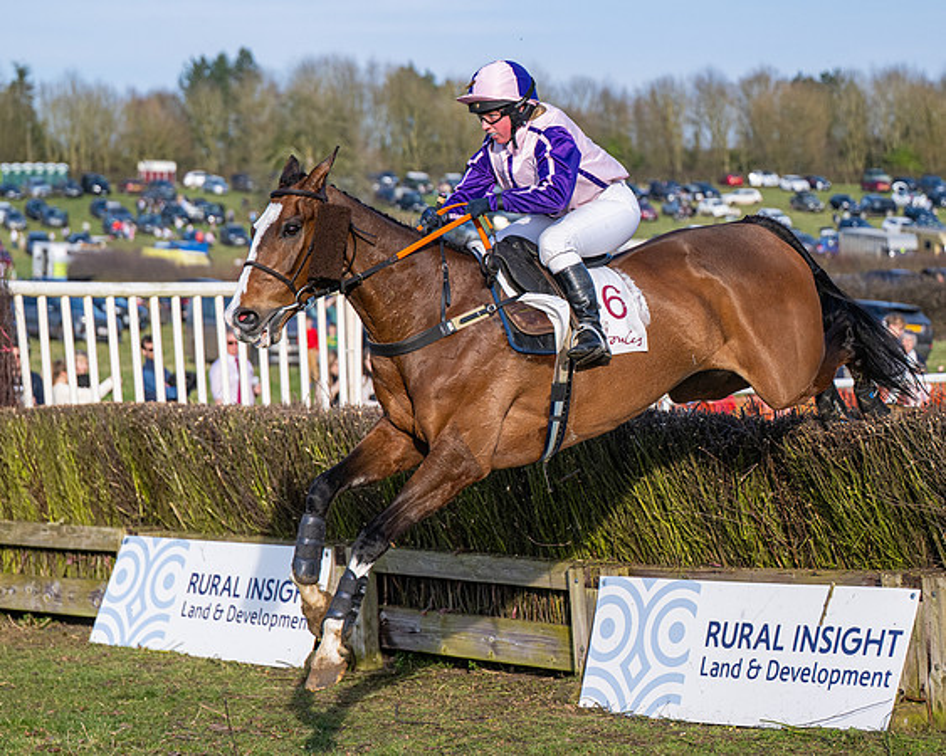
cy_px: 318
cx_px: 502
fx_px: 2939
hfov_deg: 18.3
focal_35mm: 105
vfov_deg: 14.7
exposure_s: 1/4000
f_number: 2.8
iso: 400
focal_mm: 70
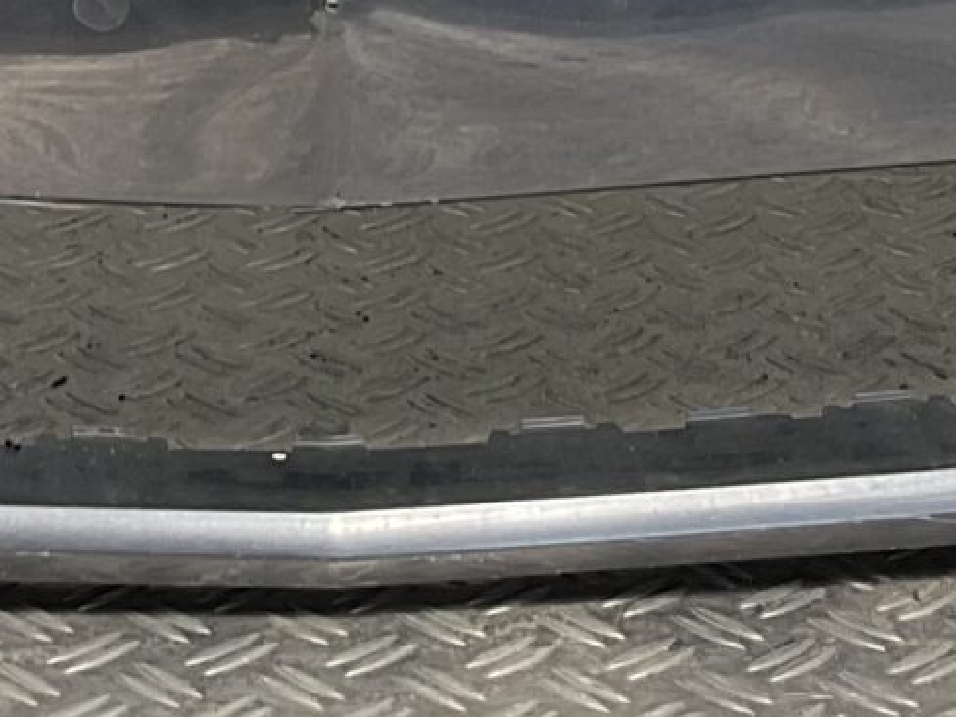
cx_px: 298
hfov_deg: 13.0
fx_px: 4198
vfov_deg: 9.2
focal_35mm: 152
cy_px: -692
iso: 16
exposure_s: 1/320
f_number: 1.8
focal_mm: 3
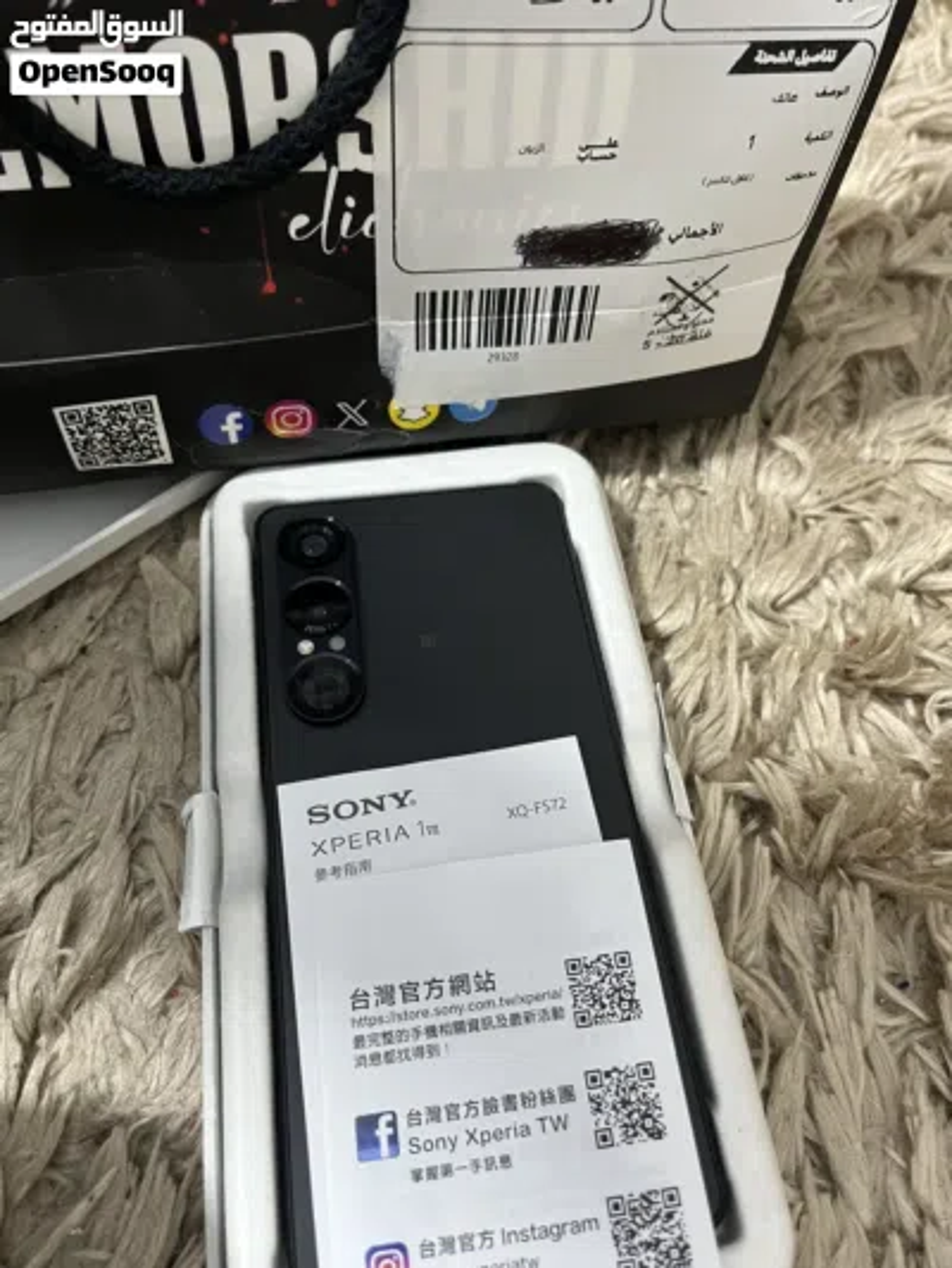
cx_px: 476
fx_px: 953
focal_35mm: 26
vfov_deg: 67.3
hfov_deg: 53.1
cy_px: 634
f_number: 1.6
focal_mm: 5.1
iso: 320
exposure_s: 1/50
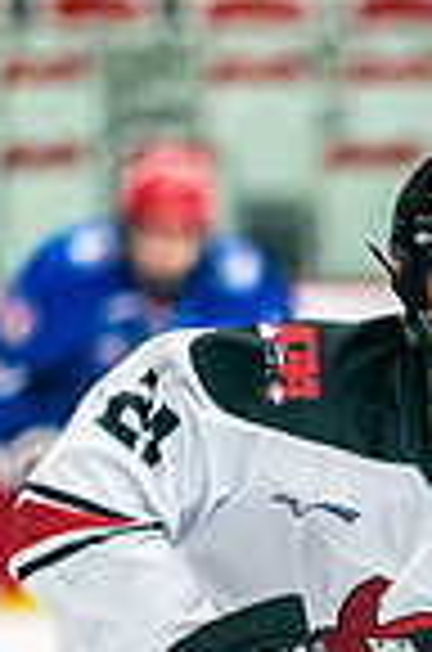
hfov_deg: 1.5
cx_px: 605
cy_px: 903
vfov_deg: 2.3
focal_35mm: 911
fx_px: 16476
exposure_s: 1/1000
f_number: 2.8
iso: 3200
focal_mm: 200
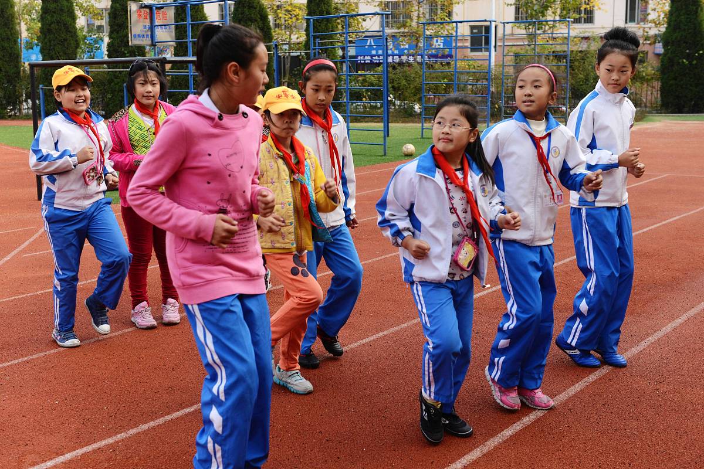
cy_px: 234
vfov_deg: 29.9
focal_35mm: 45
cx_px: 352
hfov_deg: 43.6
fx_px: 880
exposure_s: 1/320
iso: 200
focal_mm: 45
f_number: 4.5
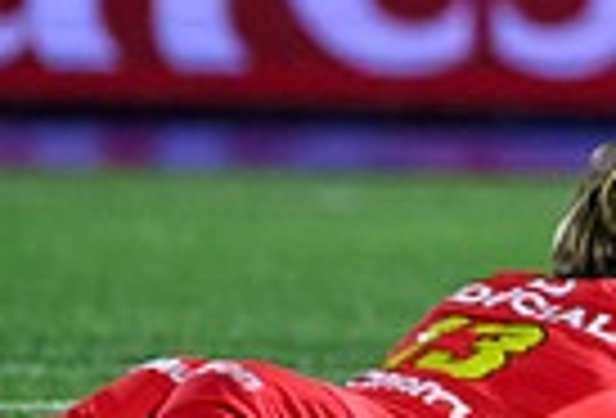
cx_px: 1382
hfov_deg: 0.8
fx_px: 43825
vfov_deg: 0.5
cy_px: -121
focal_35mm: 2547
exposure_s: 1/1600
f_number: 3.2
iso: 4000
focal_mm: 400
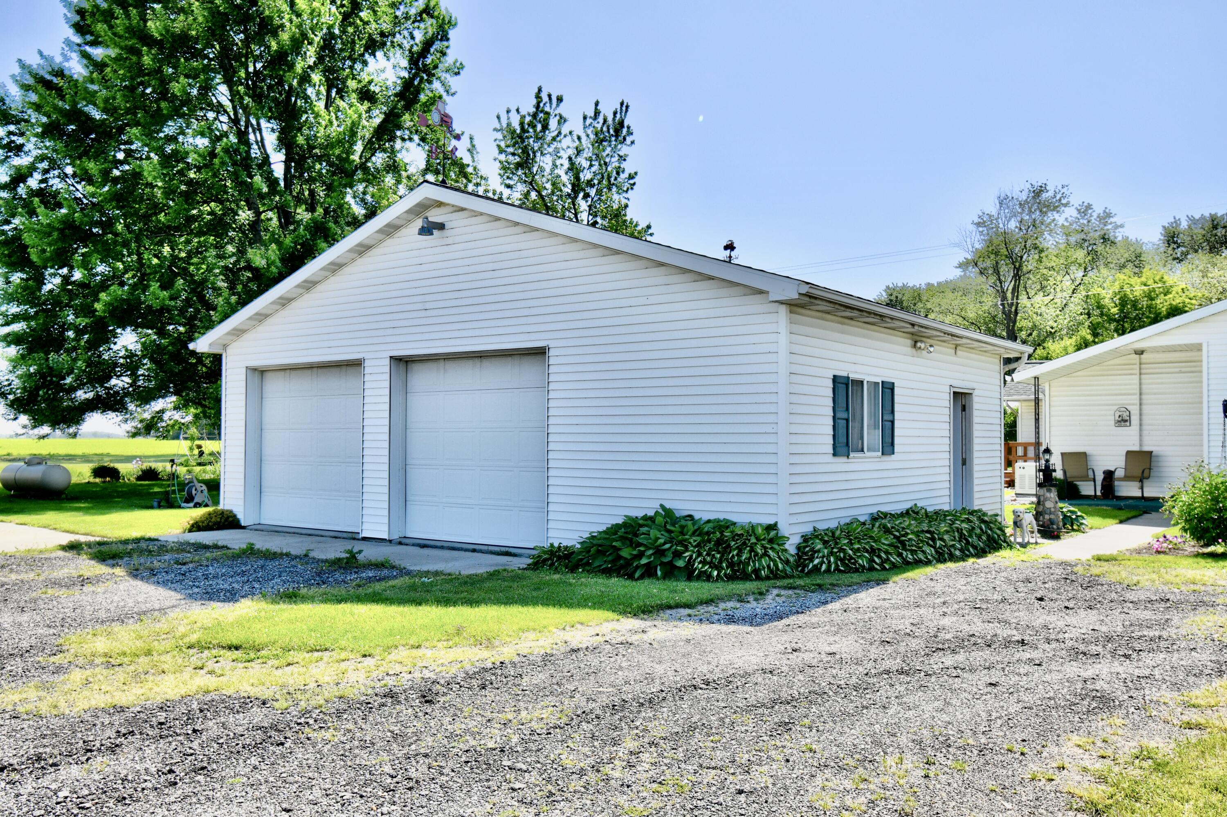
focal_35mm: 30
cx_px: 614
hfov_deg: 61.9
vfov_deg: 43.6
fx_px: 1022
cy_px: 408
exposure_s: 1/1250
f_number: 7.1
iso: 200
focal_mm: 20
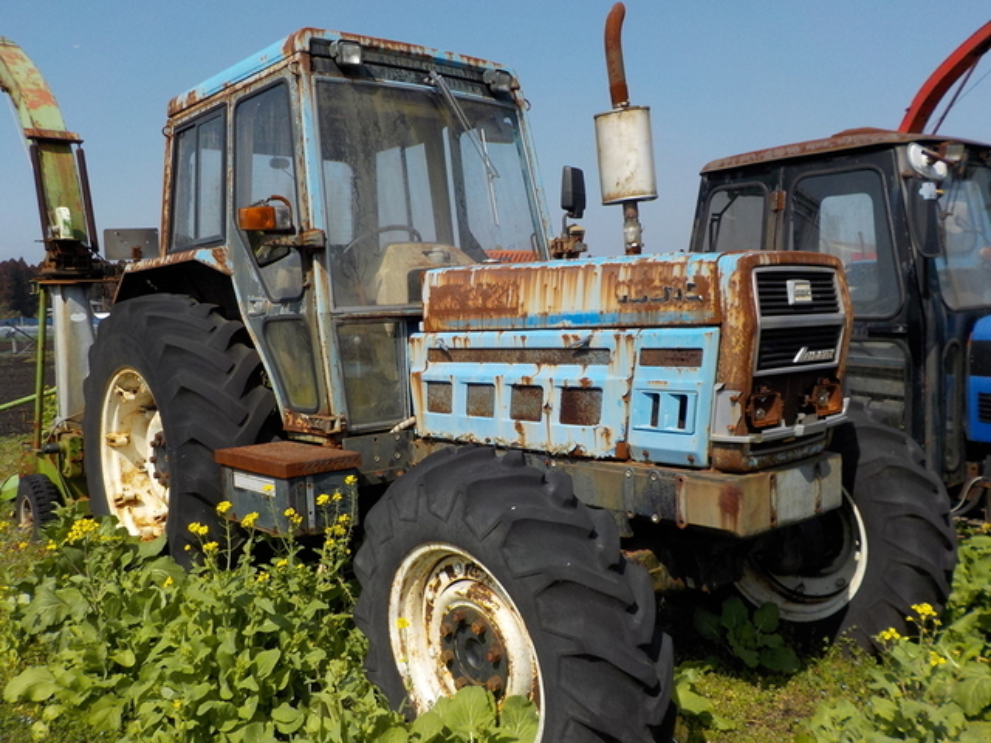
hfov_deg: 60.0
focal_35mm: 30
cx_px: 496
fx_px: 859
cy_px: 372
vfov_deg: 46.8
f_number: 3.3
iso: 125
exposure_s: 1/2000
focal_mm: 4.1
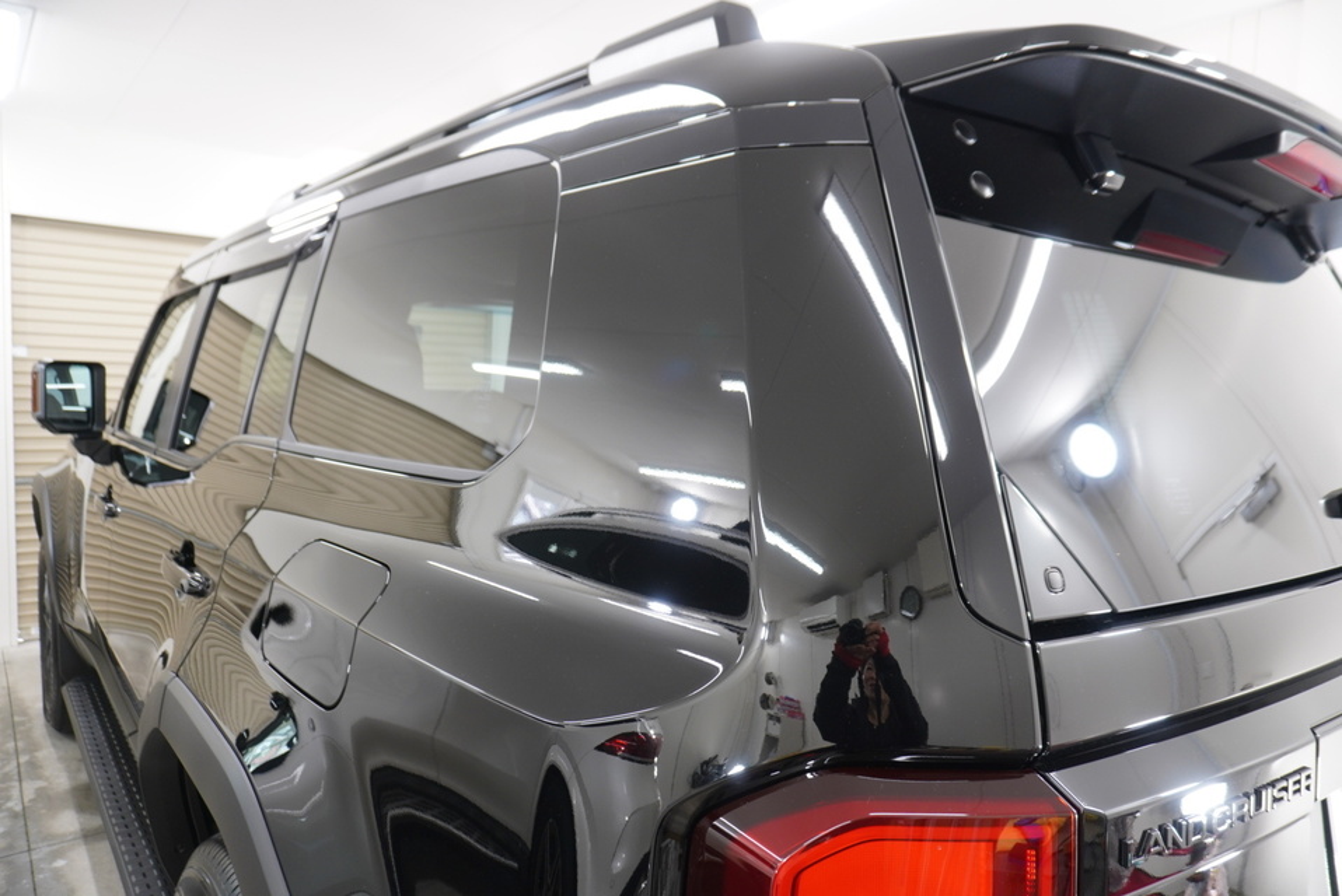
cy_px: 448
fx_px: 895
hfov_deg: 73.7
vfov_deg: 53.2
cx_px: 671
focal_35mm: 24
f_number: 3.5
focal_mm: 16
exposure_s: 1/30
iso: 320
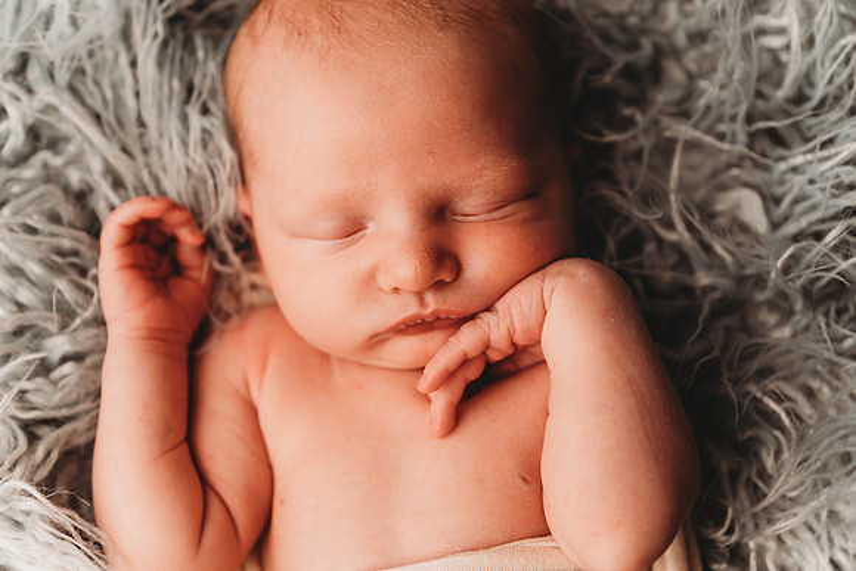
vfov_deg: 23.4
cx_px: 428
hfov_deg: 34.5
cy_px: 286
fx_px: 1379
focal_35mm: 58
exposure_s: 1/160
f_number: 4
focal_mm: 58
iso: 100
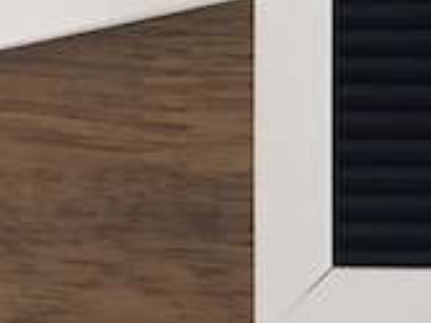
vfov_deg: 10.3
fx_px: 1667
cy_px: -286
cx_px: 599
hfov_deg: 14.0
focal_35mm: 134
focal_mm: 3.99
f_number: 1.8
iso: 100
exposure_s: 1/4
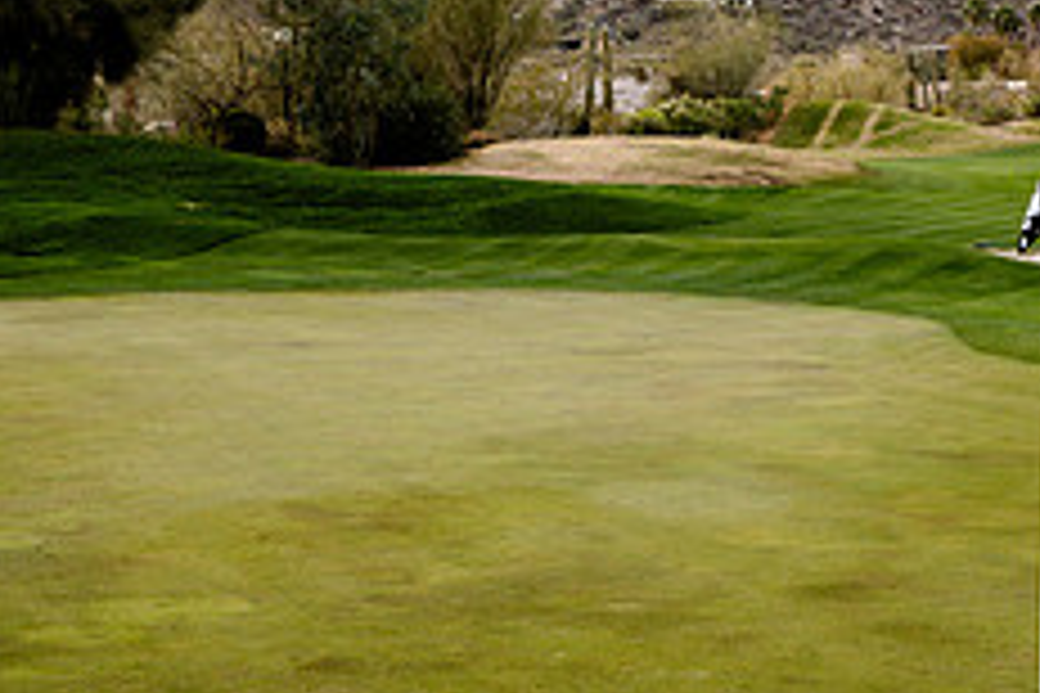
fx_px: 2542
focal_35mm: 88
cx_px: 833
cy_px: 200
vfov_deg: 15.5
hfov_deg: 22.8
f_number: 8
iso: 200
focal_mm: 35
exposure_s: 1/125
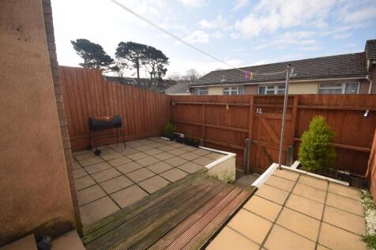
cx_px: 188
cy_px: 125
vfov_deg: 77.3
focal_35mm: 15
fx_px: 157
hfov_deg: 100.4
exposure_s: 1/200
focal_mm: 10
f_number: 8
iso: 100
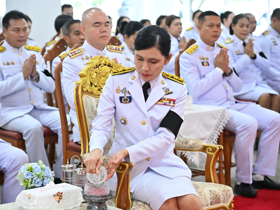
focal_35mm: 87
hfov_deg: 22.5
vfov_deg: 17.0
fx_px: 704
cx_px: 139
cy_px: 105
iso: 5000
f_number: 4
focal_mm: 80
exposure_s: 1/250
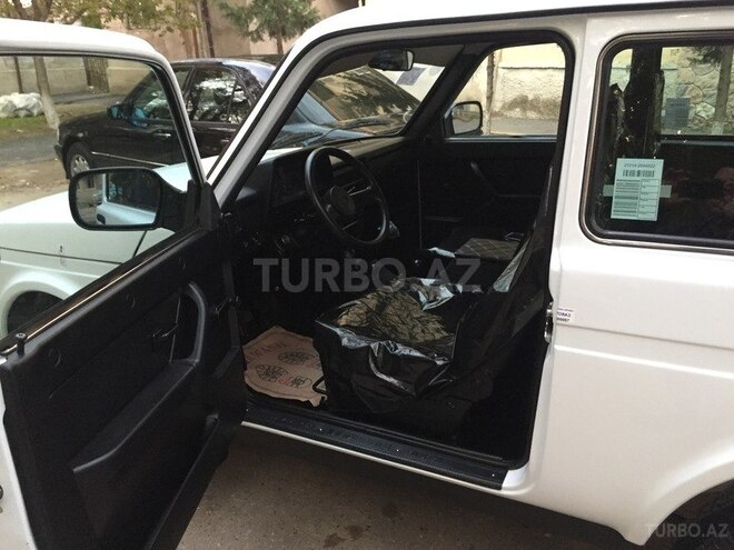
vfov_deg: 48.2
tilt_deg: -21.3
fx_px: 615
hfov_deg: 61.7
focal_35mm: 29
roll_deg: +1.0
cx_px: 367
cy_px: 275
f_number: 2.2
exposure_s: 1/33
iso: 250
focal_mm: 4.15
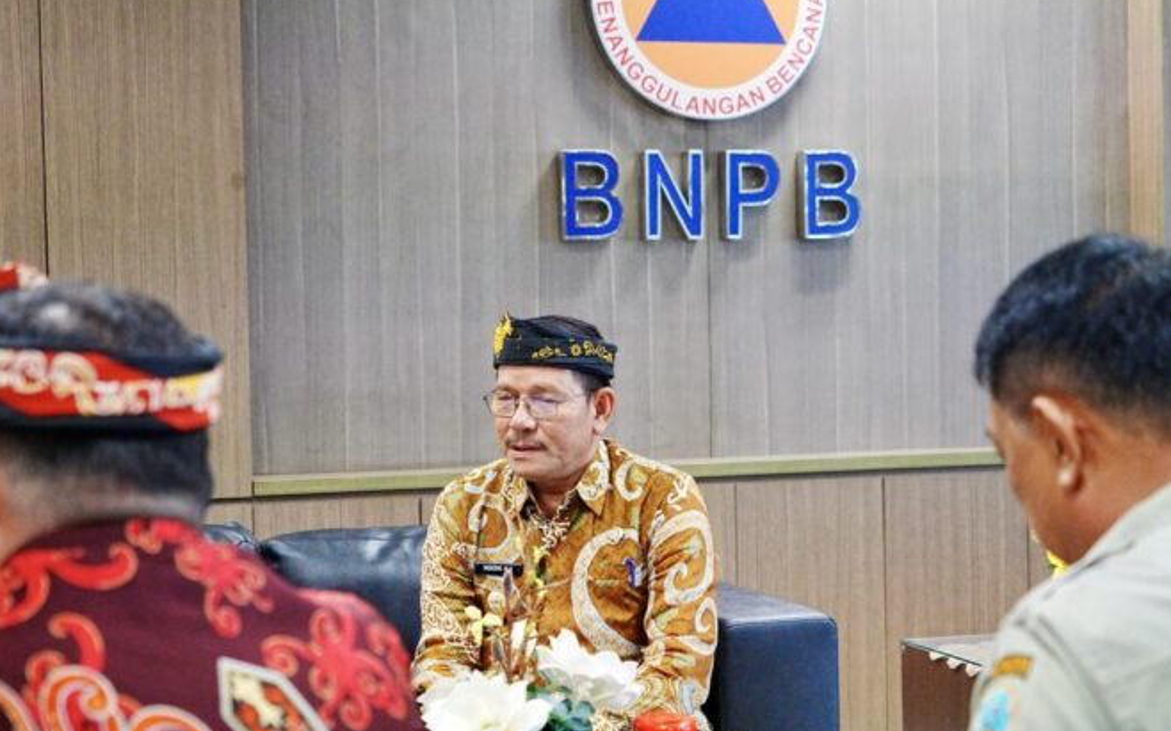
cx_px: 587
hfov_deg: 29.8
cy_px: 384
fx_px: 2202
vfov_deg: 18.9
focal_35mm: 69
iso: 12800
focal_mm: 67
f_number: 5.6
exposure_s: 1/160
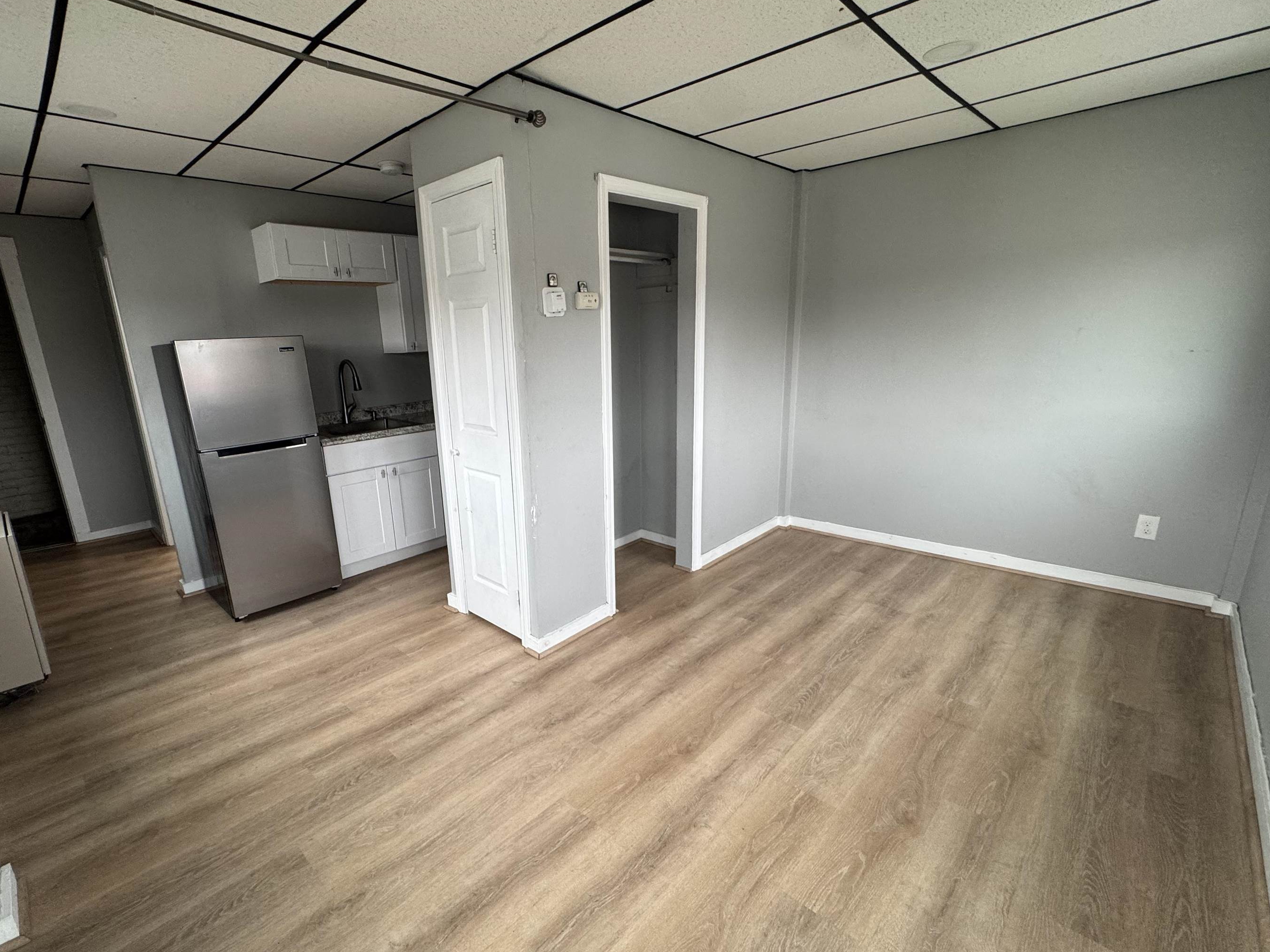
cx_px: 573
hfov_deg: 94.2
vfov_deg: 78.1
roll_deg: +2.4
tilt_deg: -16.2
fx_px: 587
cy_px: 492
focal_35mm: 16
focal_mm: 2.22
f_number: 2.2
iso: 200
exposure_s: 1/99
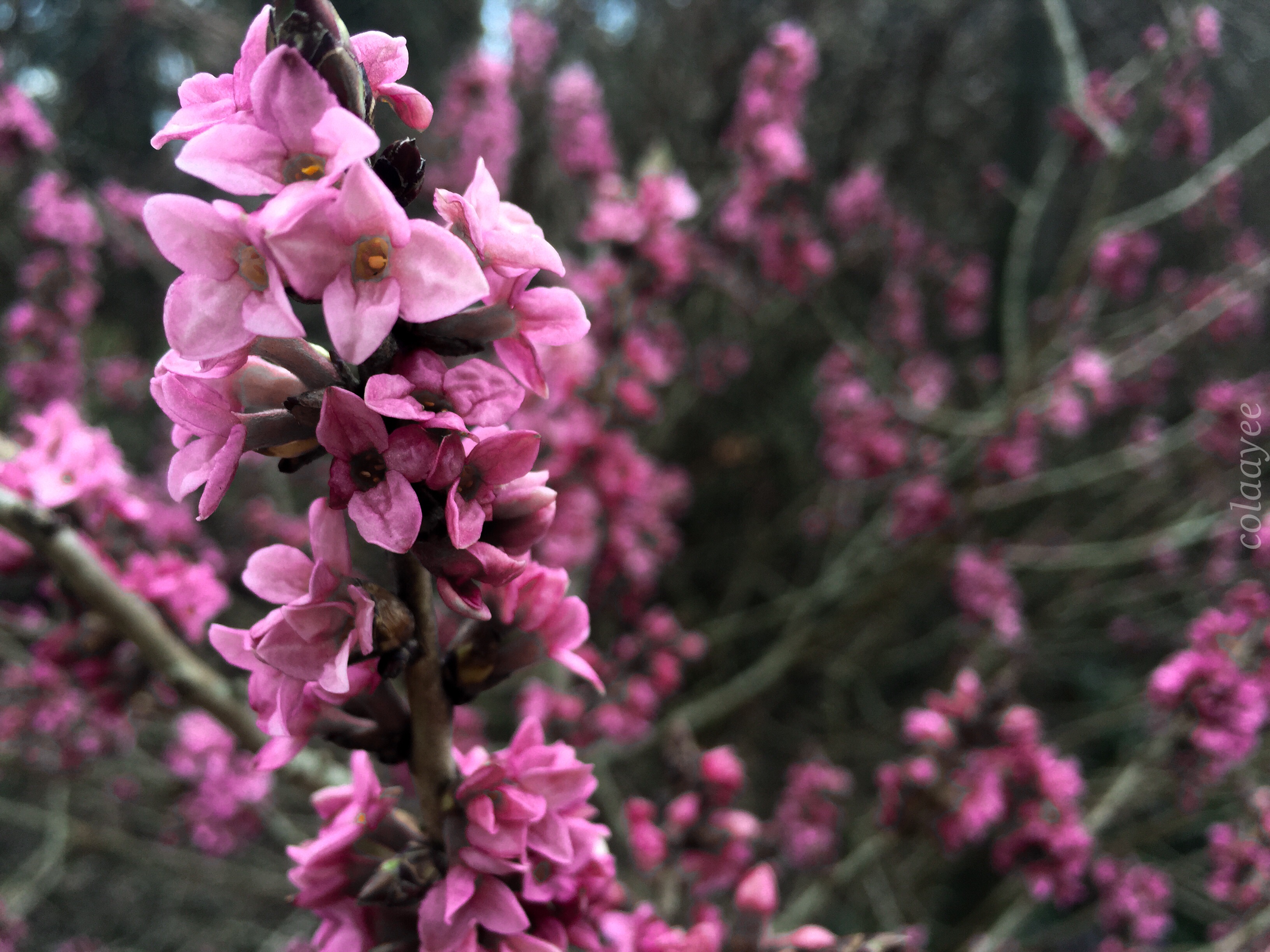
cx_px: 635
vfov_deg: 48.2
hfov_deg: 61.7
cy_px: 476
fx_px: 1064
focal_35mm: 29
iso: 32
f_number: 2.2
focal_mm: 4.15
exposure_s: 1/125
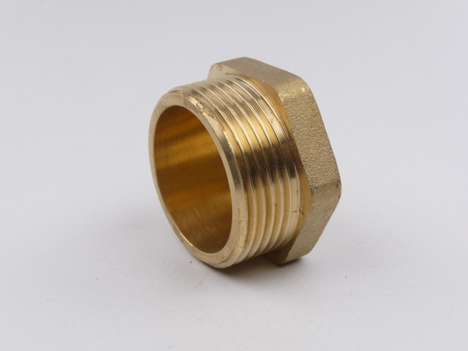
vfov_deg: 23.7
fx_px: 838
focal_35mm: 62
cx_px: 234
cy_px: 176
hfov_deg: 31.2
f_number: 4.5
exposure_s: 1/500
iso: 100
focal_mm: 10.5
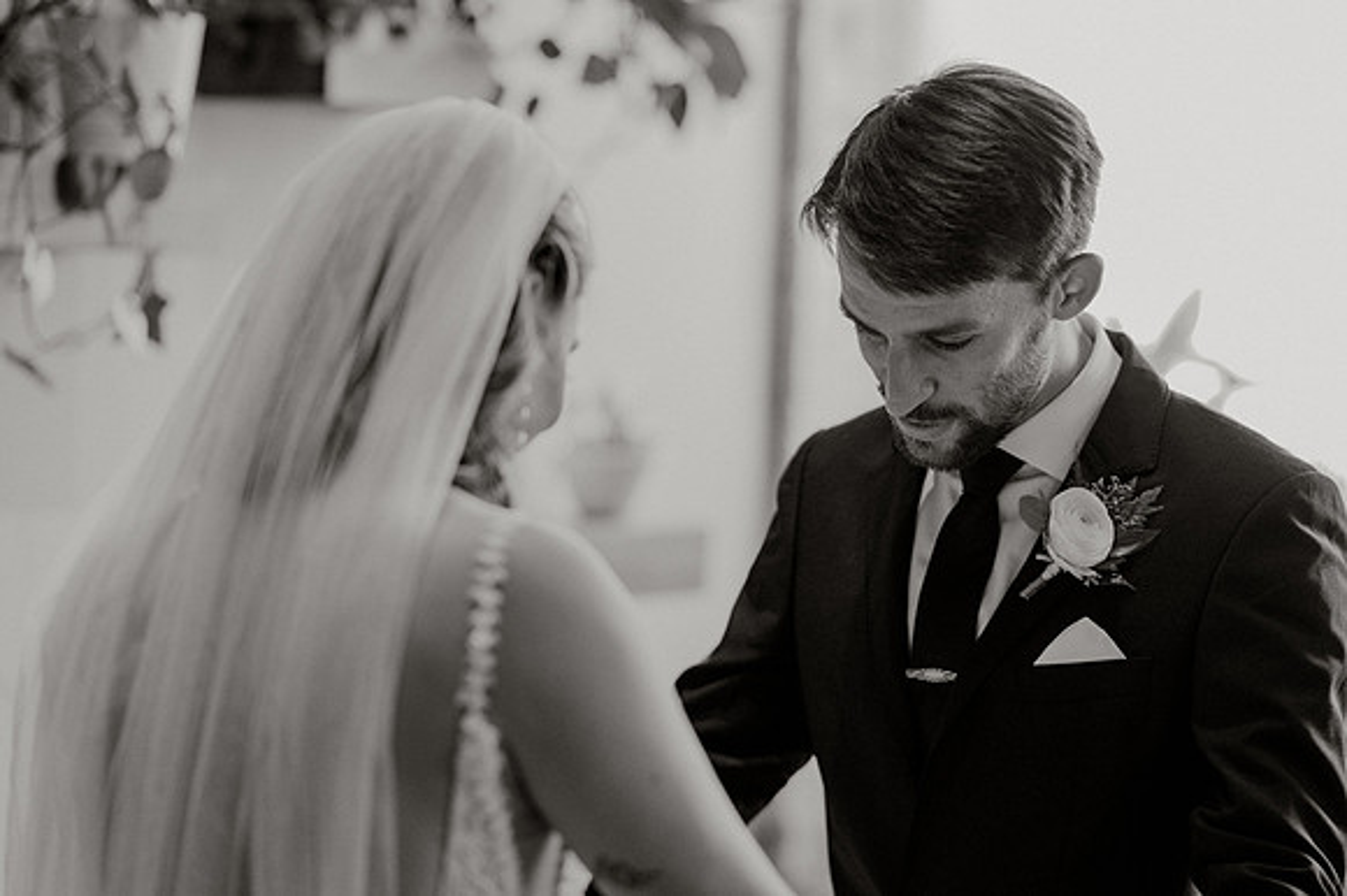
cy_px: 448
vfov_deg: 13.0
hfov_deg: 19.5
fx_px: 3926
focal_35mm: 105
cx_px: 674
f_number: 2.2
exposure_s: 1/500
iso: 2500
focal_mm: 105
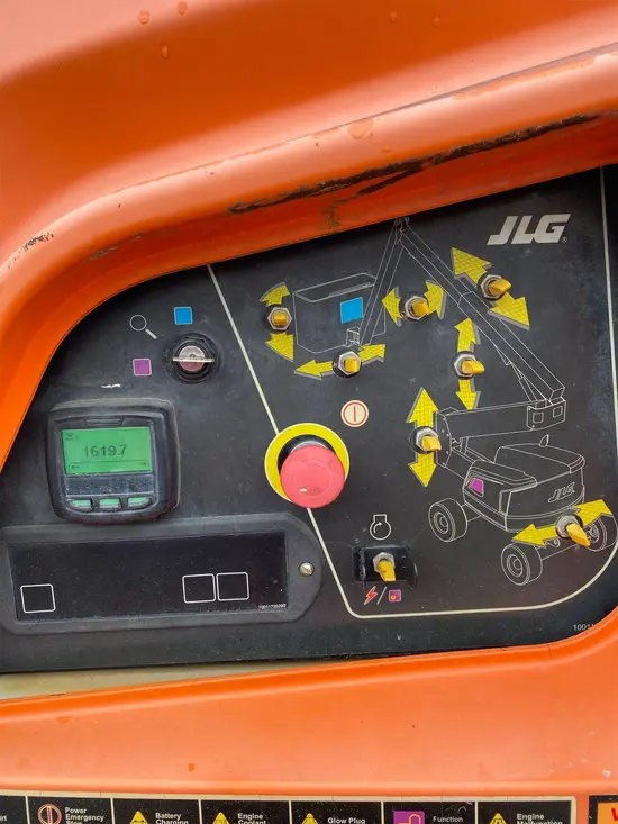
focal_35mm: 26
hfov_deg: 53.1
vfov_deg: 67.3
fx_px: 619
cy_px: 412
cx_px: 309
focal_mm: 4.25
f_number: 1.8
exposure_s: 1/163
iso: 32
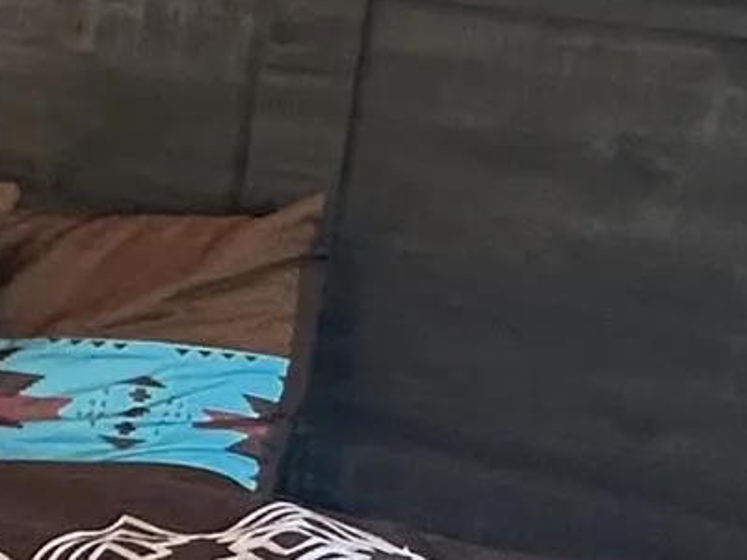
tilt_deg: -15.6
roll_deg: -2.7
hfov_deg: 14.4
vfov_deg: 13.8
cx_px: -860
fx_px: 2308
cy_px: 190
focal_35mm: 107
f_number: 2.2
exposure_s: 1/60
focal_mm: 2.22
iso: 200
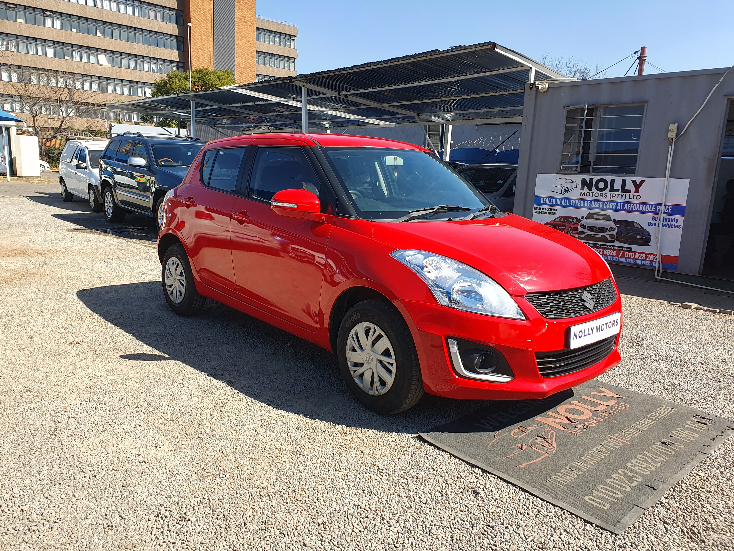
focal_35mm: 26
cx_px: 367
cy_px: 276
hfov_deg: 67.3
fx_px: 551
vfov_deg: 53.1
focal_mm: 4.32
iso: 50
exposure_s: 1/762
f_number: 2.4
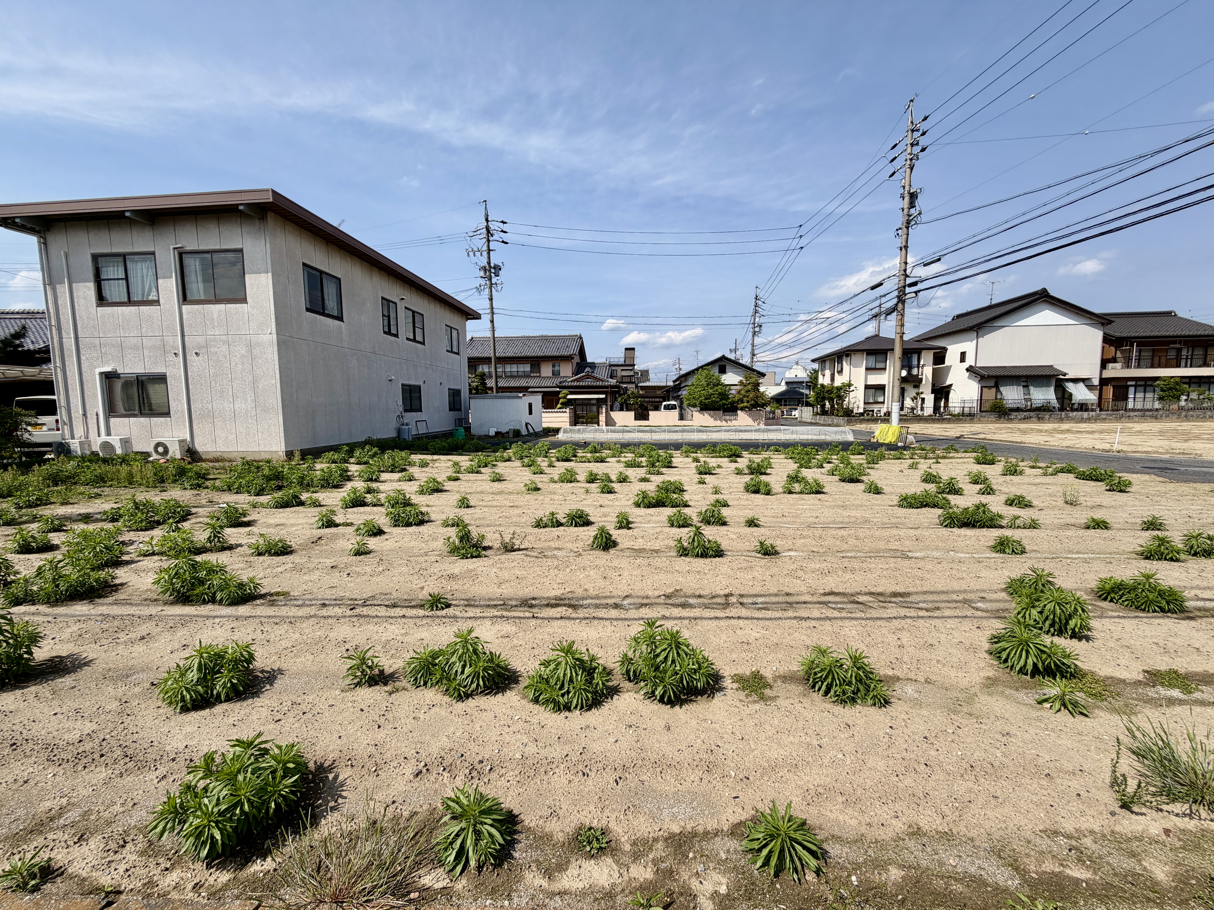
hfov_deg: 102.1
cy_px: 455
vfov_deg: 85.7
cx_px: 607
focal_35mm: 14
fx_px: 491
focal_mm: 2.22
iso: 20
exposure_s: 1/1105
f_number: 2.2
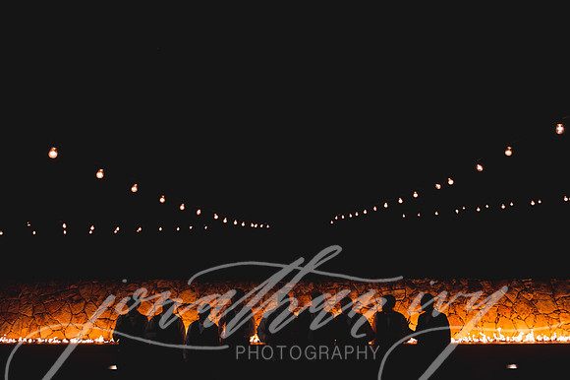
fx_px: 494
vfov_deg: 41.6
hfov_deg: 60.0
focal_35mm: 31
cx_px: 295
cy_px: 133
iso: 2000
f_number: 2.8
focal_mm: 24
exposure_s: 1/320
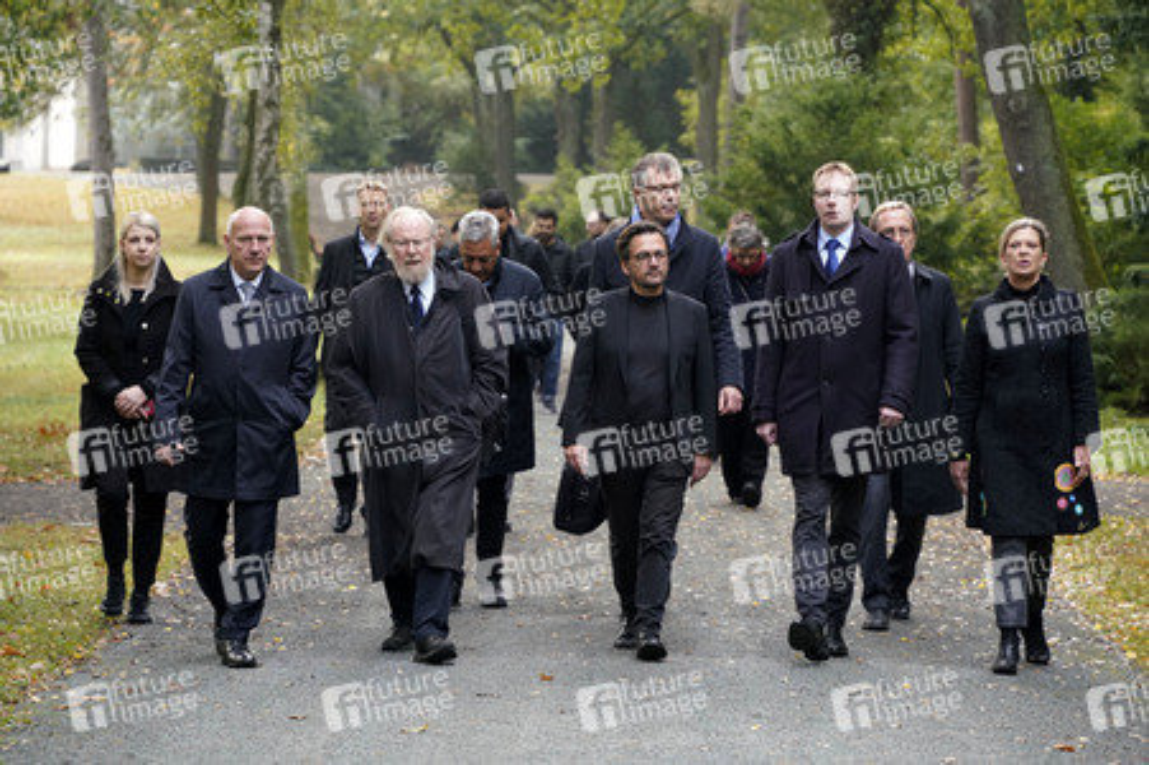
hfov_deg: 14.4
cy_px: 382
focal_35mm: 143
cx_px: 574
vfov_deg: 9.6
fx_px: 4561
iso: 1250
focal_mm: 143
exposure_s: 1/320
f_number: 5.6
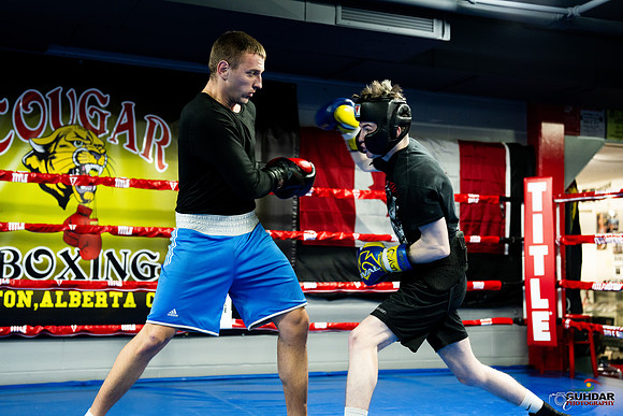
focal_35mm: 50
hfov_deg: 39.6
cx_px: 312
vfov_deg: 27.0
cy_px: 208
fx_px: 865
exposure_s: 1/400
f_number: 2.5
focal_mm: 50
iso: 2500
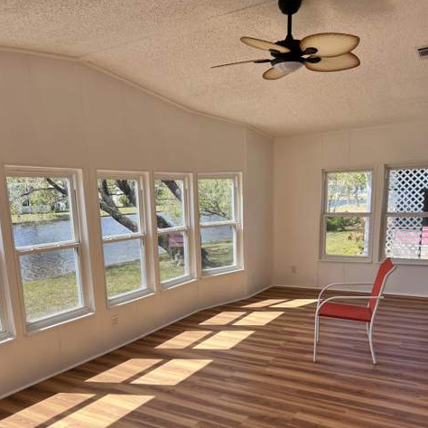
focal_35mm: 31
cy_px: 284
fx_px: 434
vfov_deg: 51.6
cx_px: 212
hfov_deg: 52.5
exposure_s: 1/957
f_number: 1.5
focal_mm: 5.7
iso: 50
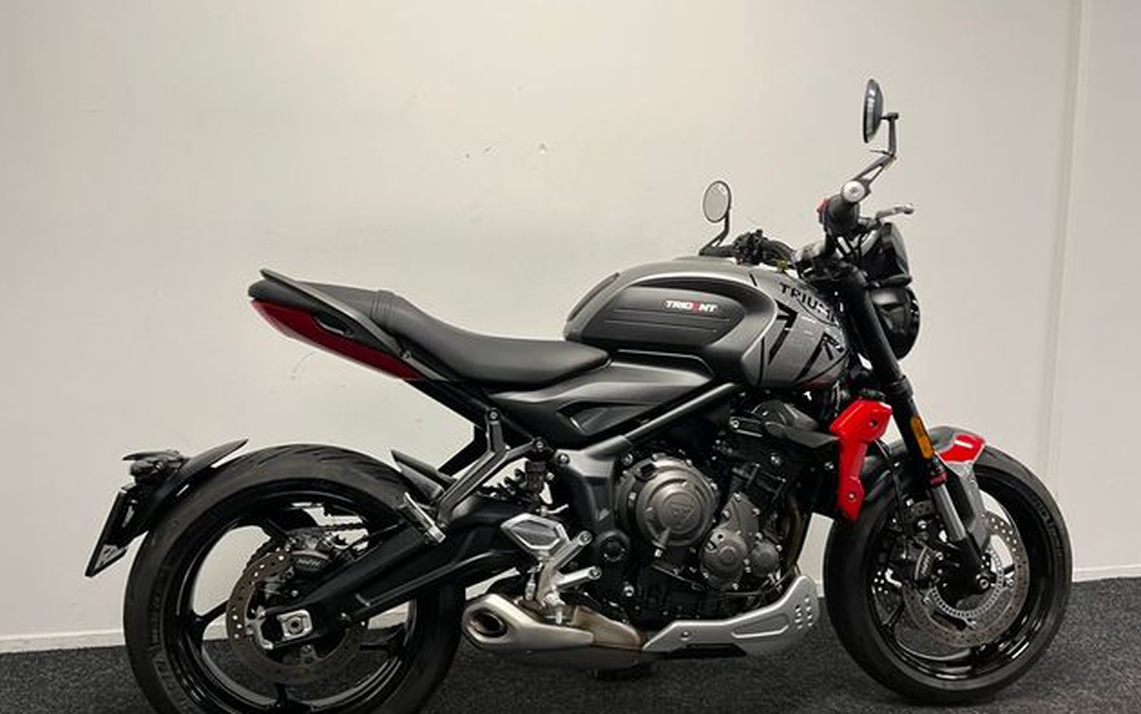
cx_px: 570
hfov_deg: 66.5
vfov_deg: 44.5
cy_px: 402
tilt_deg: -7.2
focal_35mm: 28
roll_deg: -1.1
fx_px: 871
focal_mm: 5.1
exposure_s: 1/50
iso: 80
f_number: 1.6
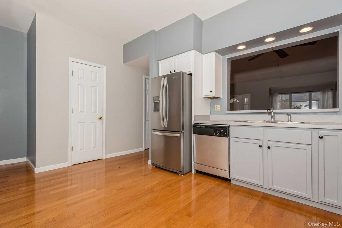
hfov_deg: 93.3
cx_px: 171
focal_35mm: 17
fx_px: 162
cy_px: 114
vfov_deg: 70.5
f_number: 8
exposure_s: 1/100
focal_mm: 17
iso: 200
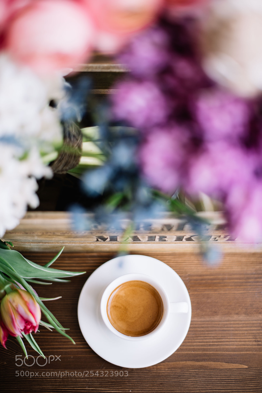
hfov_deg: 27.0
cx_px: 131
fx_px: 545
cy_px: 196
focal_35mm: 50
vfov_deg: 39.6
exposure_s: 1/640
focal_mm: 50
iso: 200
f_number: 1.8
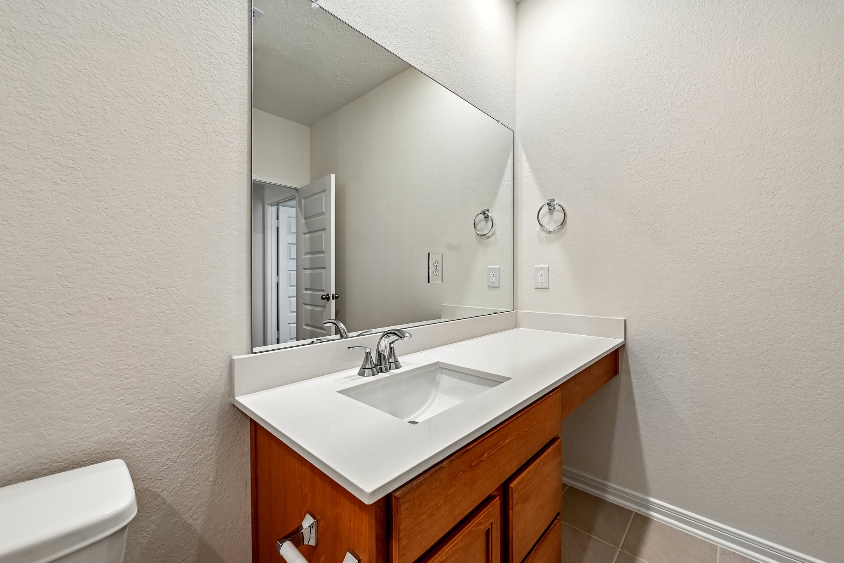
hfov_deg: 104.3
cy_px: 282
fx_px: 328
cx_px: 422
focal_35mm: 14
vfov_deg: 81.2
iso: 400
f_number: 8
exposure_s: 1/30
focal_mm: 14
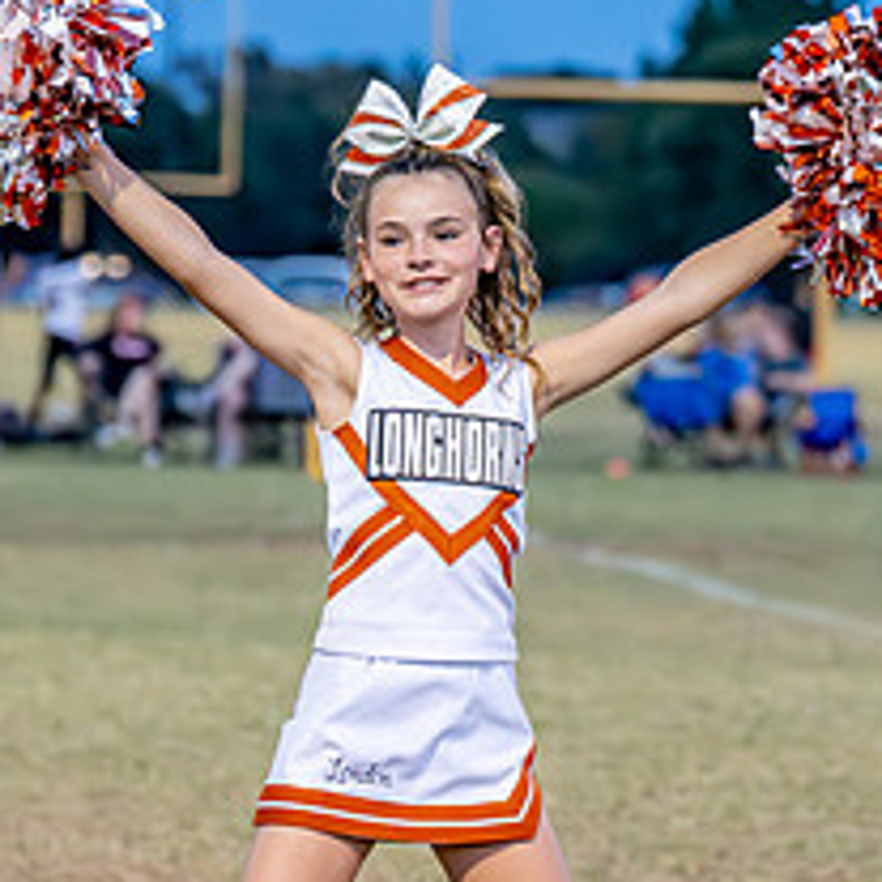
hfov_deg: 6.5
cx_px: 509
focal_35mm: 269
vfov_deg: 6.5
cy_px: 676
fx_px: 7754
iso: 5000
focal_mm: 89
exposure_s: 1/1000
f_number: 2.8
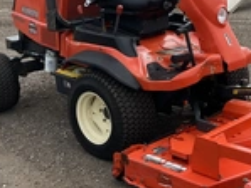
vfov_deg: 18.7
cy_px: 37
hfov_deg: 24.7
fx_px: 566
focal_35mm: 78
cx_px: 190
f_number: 1.8
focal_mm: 3
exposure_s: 1/1221
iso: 25
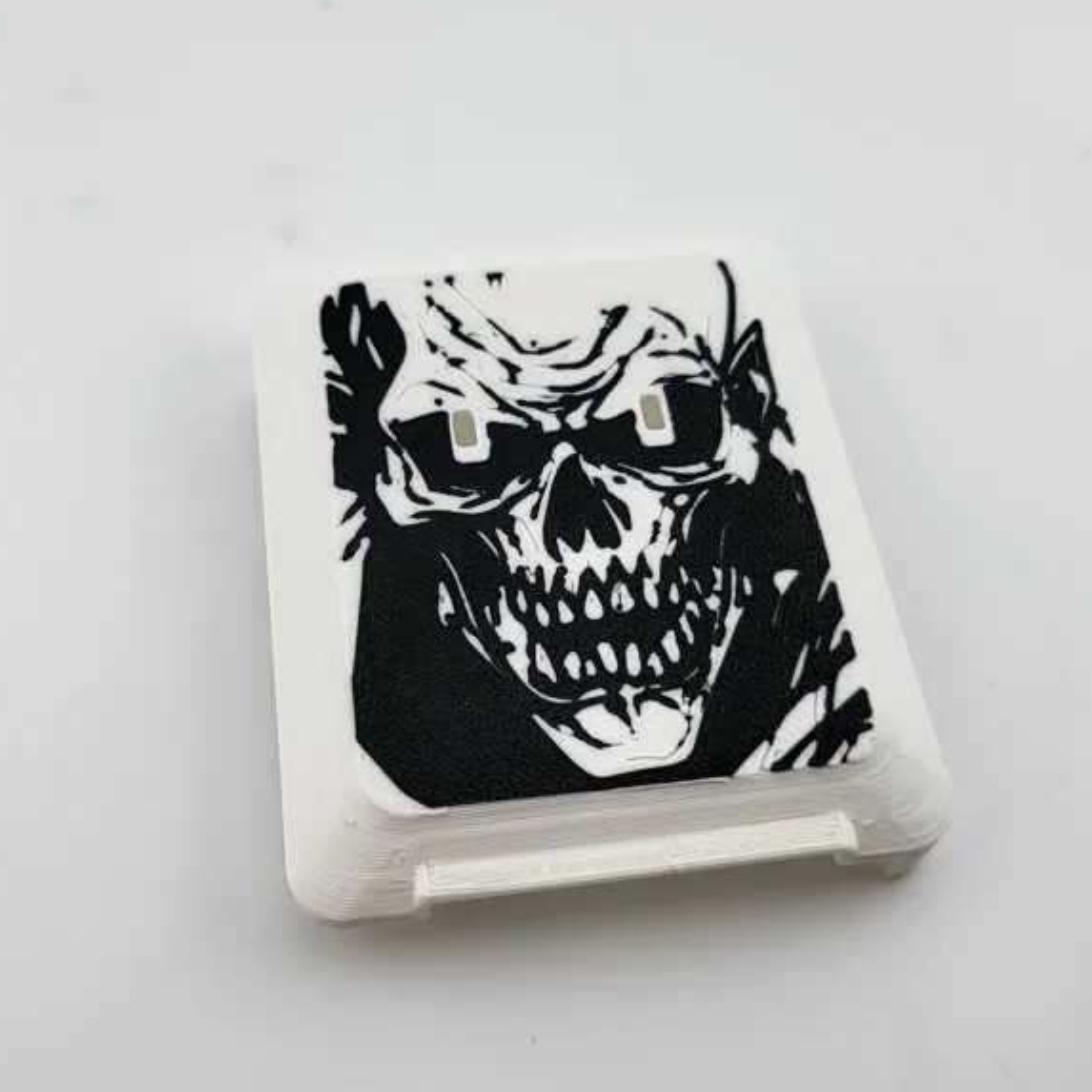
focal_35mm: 37
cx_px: 509
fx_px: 1321
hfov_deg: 44.9
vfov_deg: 44.9
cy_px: 537
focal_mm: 5
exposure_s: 1/1081
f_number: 1.8
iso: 40
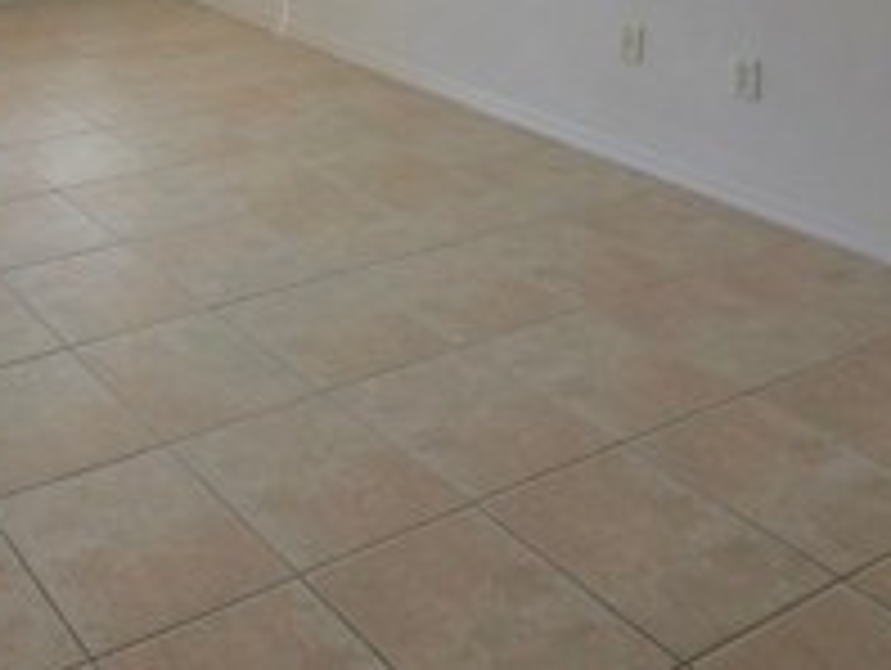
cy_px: -148
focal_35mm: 42
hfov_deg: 39.7
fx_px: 1082
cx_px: 9
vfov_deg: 29.3
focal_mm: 2.2
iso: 40
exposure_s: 1/276
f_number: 1.9
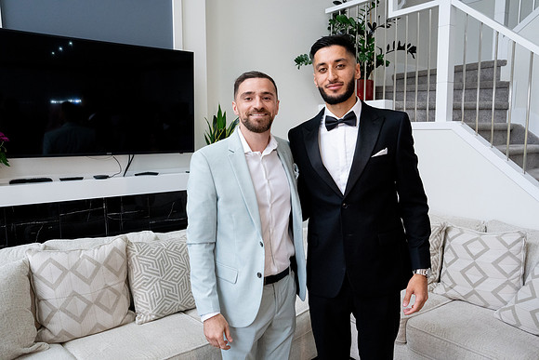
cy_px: 180
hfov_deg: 63.6
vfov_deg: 45.0
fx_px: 434
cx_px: 270
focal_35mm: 29
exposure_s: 1/160
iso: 5000
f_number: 9
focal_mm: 29
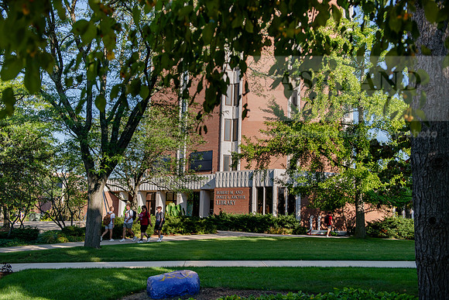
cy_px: 150
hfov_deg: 50.7
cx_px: 224
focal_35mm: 38
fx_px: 474
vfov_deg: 35.1
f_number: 4.5
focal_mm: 38
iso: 100
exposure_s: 1/320
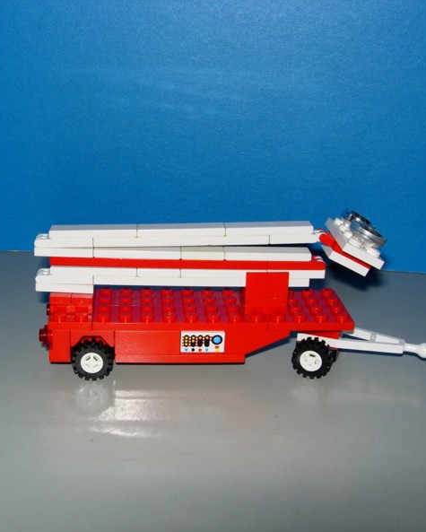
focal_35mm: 50
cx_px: 151
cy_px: 267
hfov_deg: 30.1
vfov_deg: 37.3
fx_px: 787
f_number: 4.8
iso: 79
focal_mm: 7.8
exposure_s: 1/64
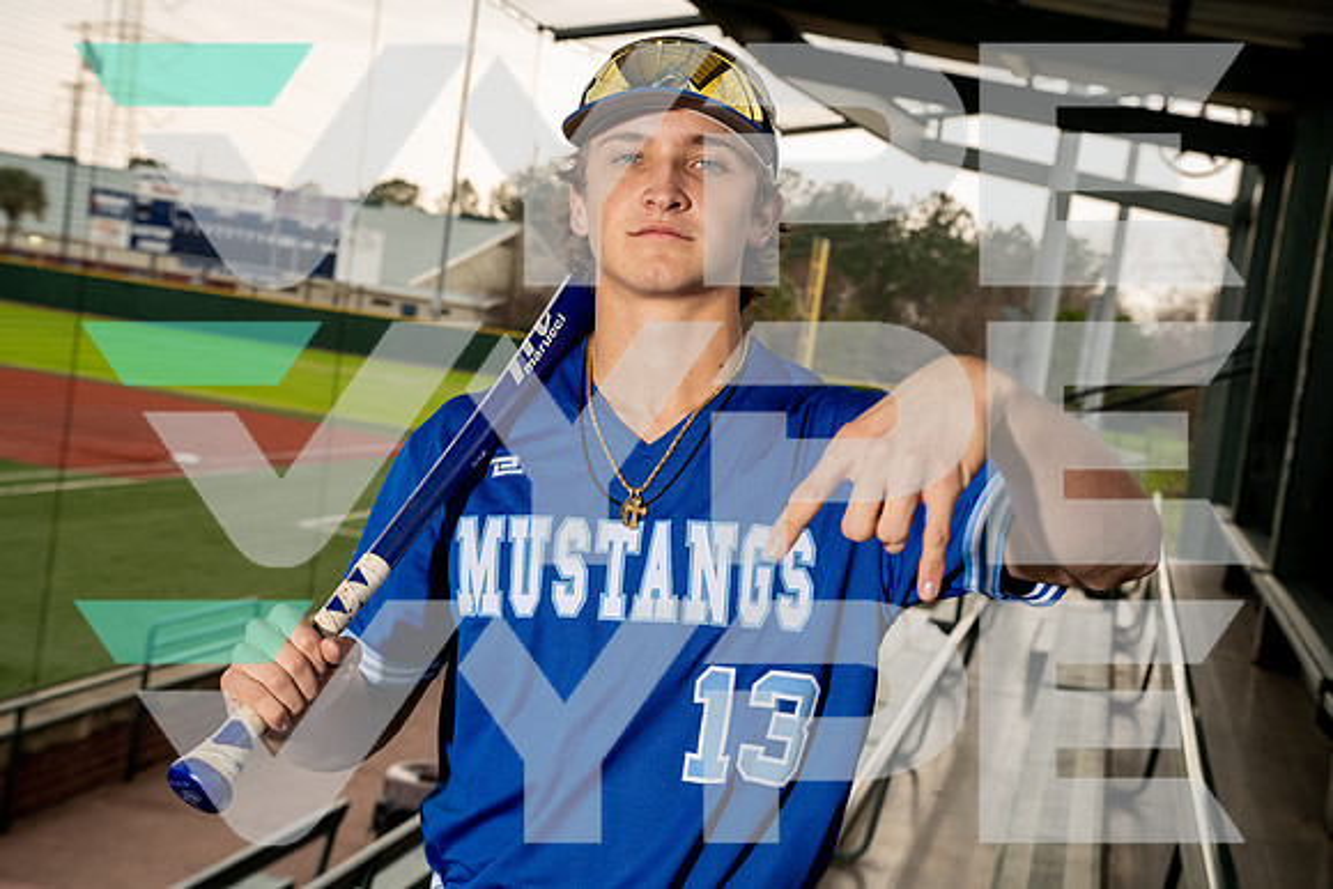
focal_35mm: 54
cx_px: 666
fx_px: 2000
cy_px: 444
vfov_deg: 25.1
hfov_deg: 36.9
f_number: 6.3
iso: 640
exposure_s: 1/250
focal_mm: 54
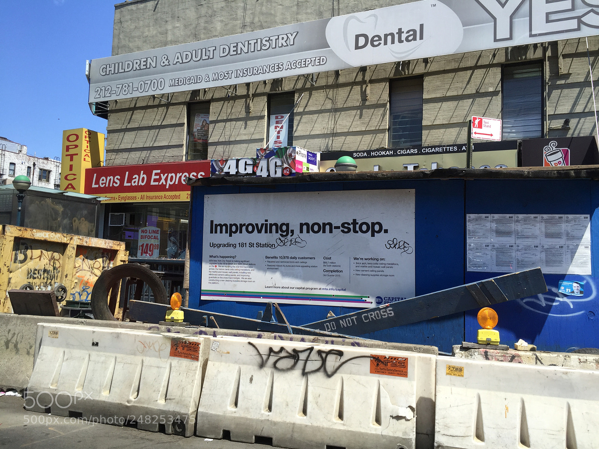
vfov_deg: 48.2
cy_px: 224
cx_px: 300
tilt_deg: +5.7
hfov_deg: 61.7
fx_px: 502
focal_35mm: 29
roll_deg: -3.1
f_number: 2.2
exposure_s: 1/216
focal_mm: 4.15
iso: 32
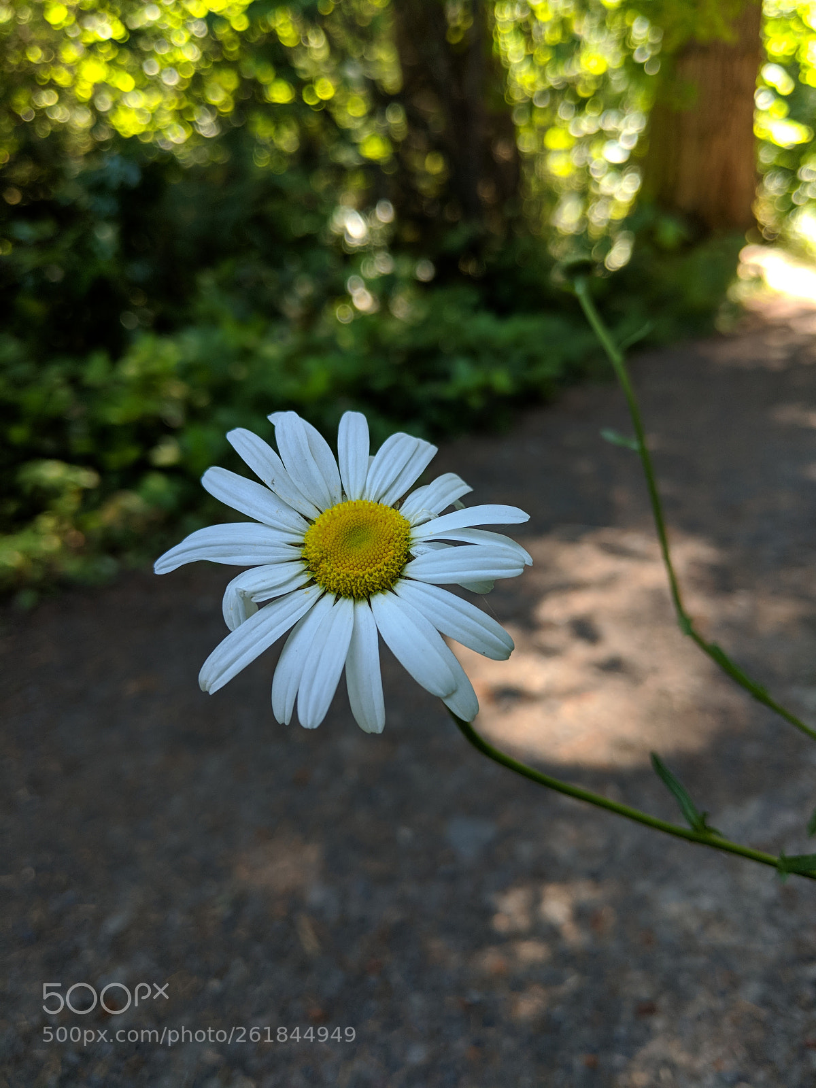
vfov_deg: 65.3
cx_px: 408
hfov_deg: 51.4
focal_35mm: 27
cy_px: 544
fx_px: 849
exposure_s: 1/120
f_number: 1.8
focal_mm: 4.44
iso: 68
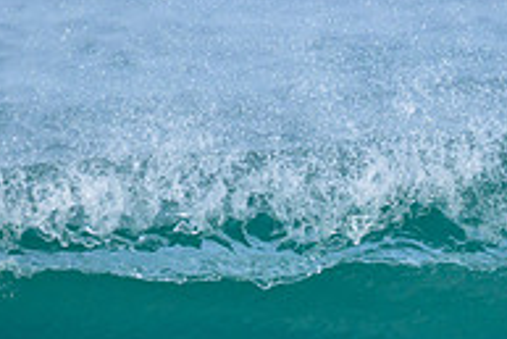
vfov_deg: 0.6
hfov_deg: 0.9
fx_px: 33345
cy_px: 426
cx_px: 810
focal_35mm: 2366
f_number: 11
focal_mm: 600
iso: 800
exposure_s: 1/2000
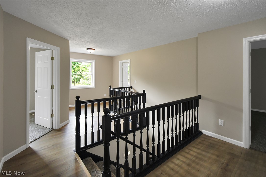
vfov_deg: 77.3
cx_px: 133
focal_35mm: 15
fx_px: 111
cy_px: 88
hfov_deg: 100.4
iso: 800
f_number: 4.5
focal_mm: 10
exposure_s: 1/80
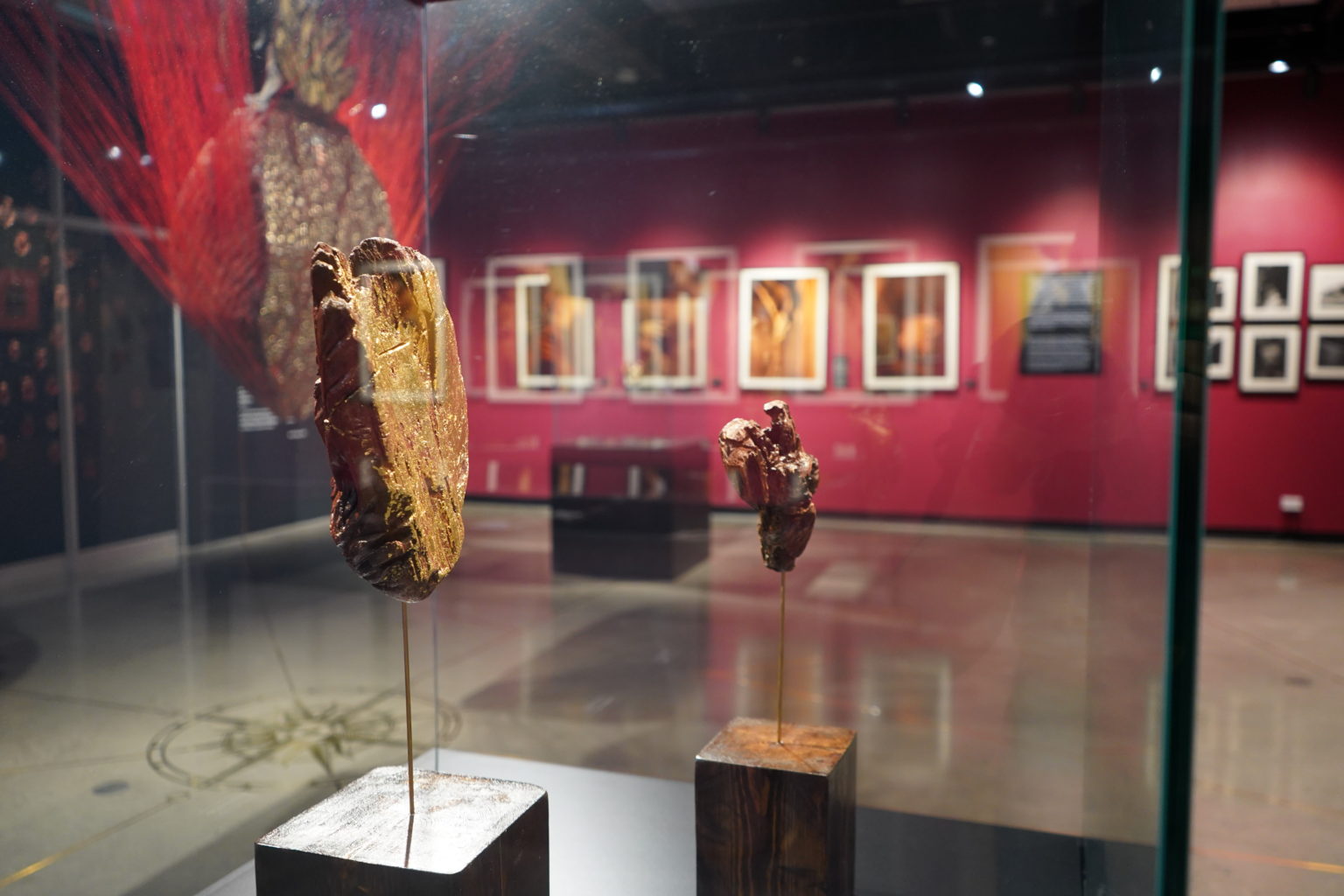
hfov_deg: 65.5
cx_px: 672
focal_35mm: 28
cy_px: 448
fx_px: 1045
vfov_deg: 46.4
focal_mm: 28
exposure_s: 1/160
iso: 2000
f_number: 3.5
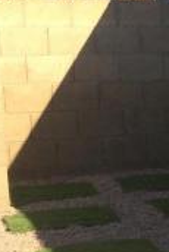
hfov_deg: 8.5
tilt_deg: -11.8
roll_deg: +0.7
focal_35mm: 148
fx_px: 1040
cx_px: 402
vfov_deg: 13.8
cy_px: 192
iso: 32
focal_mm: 3.3
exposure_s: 1/969
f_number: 2.4
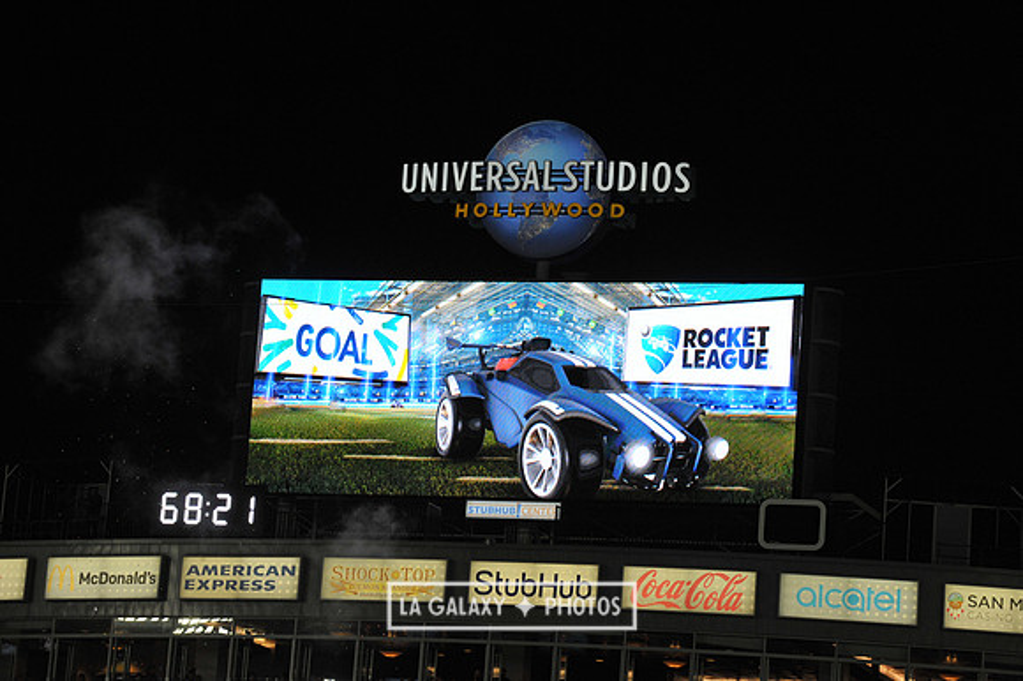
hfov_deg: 12.8
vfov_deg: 8.6
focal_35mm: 160
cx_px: 512
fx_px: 4544
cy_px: 340
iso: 1600
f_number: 9
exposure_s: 1/320
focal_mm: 160
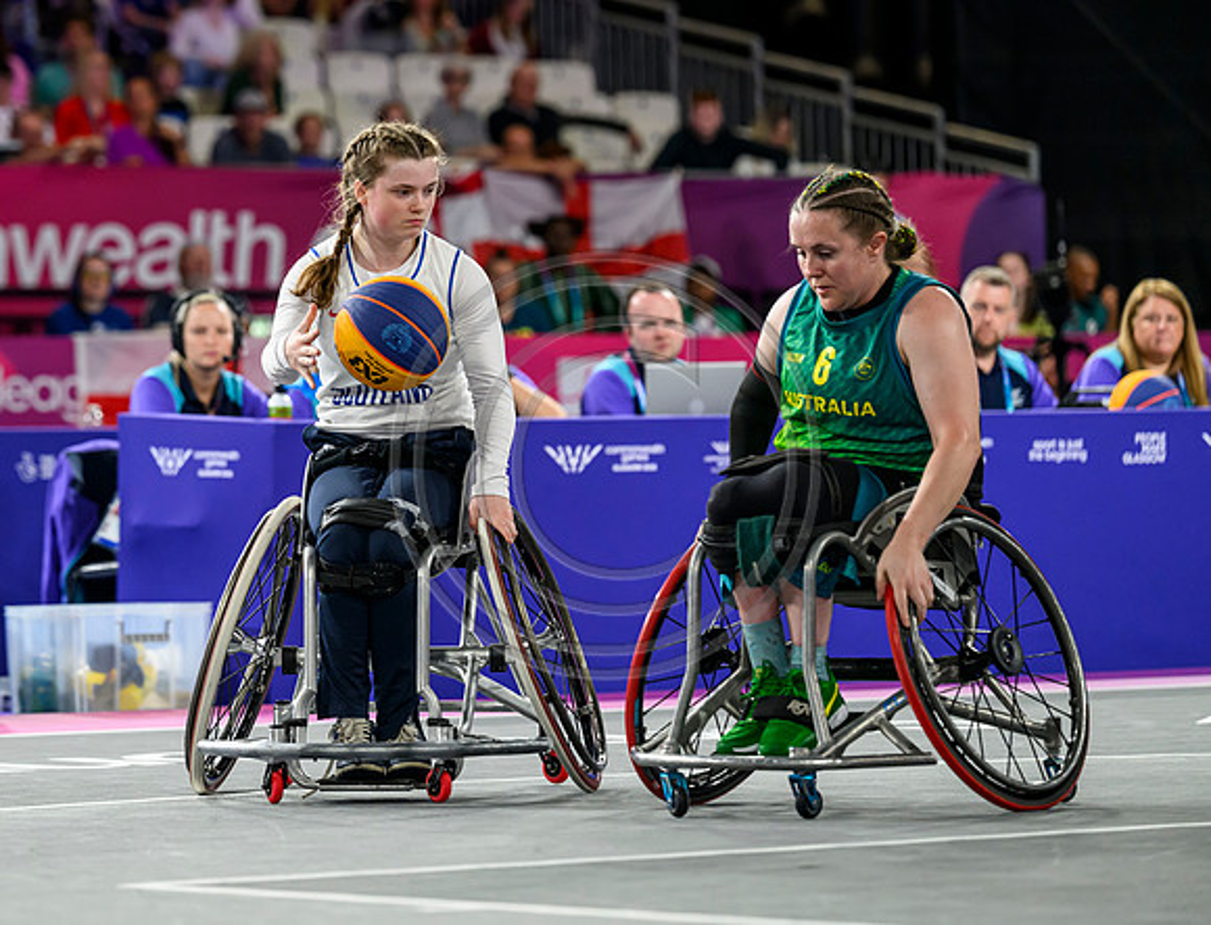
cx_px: 407
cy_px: 402
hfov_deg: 10.8
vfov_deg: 8.3
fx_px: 6402
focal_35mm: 182
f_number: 3.2
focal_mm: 140
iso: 2500
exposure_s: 1/1600
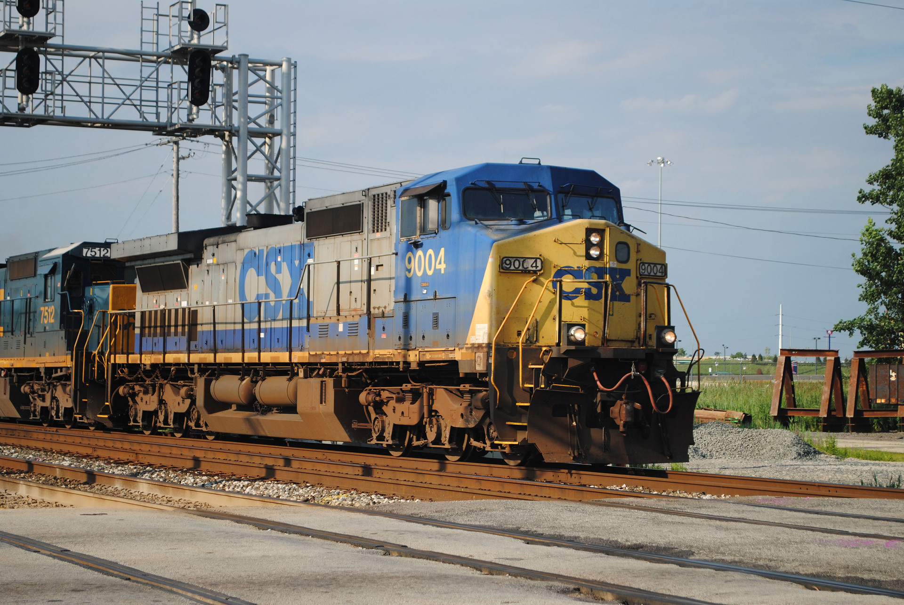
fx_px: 2074
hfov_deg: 24.6
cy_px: 302
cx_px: 452
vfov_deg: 16.6
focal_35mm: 82
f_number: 6.3
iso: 100
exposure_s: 1/160
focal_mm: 55
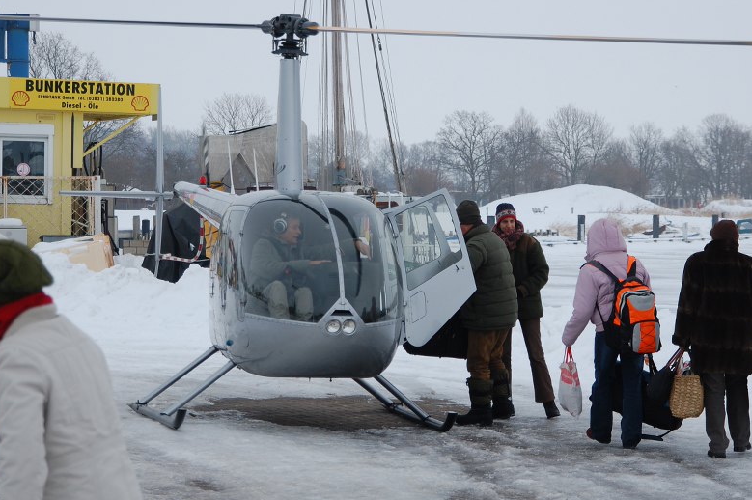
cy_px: 219
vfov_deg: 9.6
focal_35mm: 142
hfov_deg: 14.5
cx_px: 391
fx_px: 2964
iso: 250
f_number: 5.6
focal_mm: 72
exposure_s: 1/500
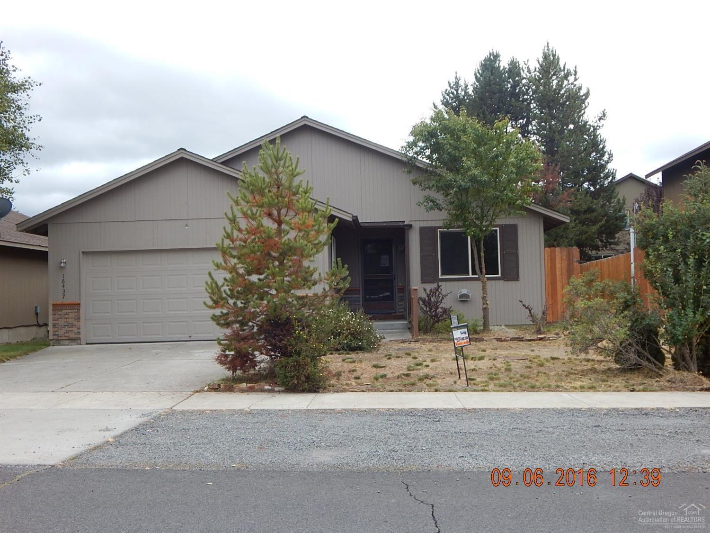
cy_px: 266
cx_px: 355
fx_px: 779
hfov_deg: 49.0
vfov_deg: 37.7
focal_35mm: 38
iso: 125
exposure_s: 1/800
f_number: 3.4
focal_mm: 6.8
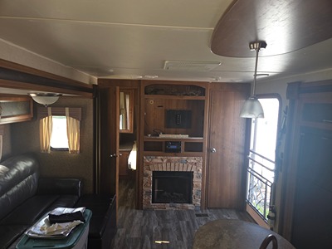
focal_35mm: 23
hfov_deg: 73.9
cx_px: 166
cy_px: 124
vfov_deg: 58.9
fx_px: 221
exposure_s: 1/60
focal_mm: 5.4
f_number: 1.8
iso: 64
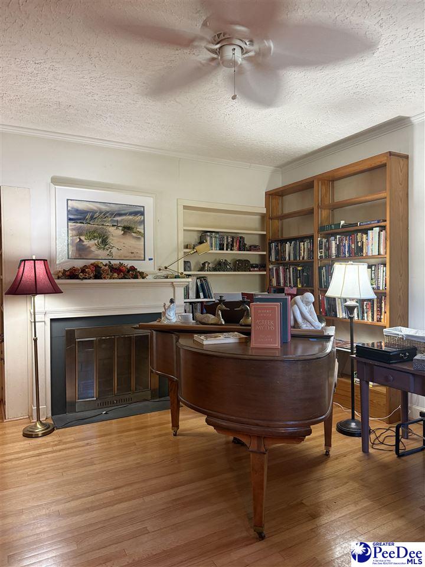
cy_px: 284
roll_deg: +0.2
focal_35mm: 24
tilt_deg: -1.1
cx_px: 212
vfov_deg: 71.6
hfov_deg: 56.8
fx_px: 393
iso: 320
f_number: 1.78
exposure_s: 1/60
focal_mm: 6.76
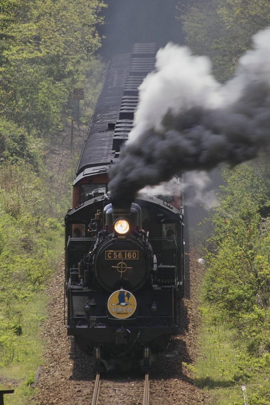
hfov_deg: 2.0
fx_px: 7647
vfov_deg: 3.0
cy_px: 202
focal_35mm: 680
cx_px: 135
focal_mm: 400
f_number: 8
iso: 100
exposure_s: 1/45
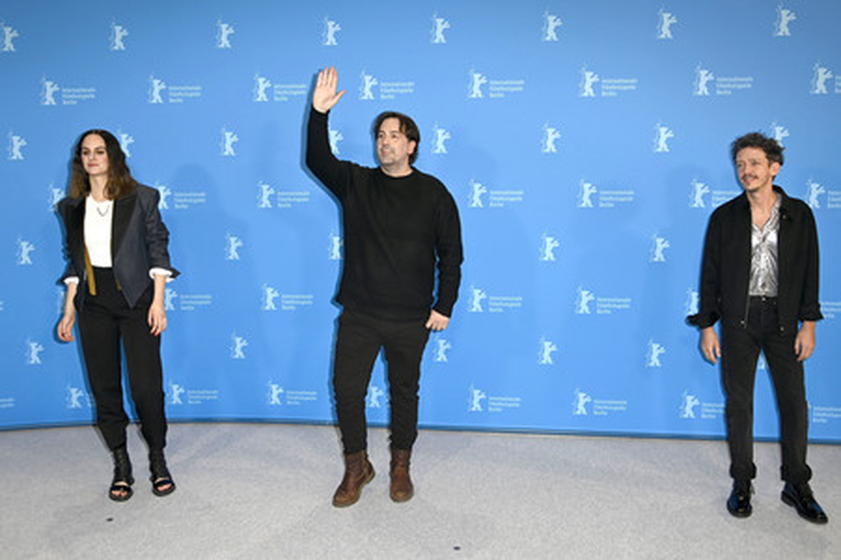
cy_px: 280
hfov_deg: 58.8
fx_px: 747
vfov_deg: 41.1
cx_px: 420
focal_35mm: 32
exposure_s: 1/200
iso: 800
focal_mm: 32
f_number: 5.6
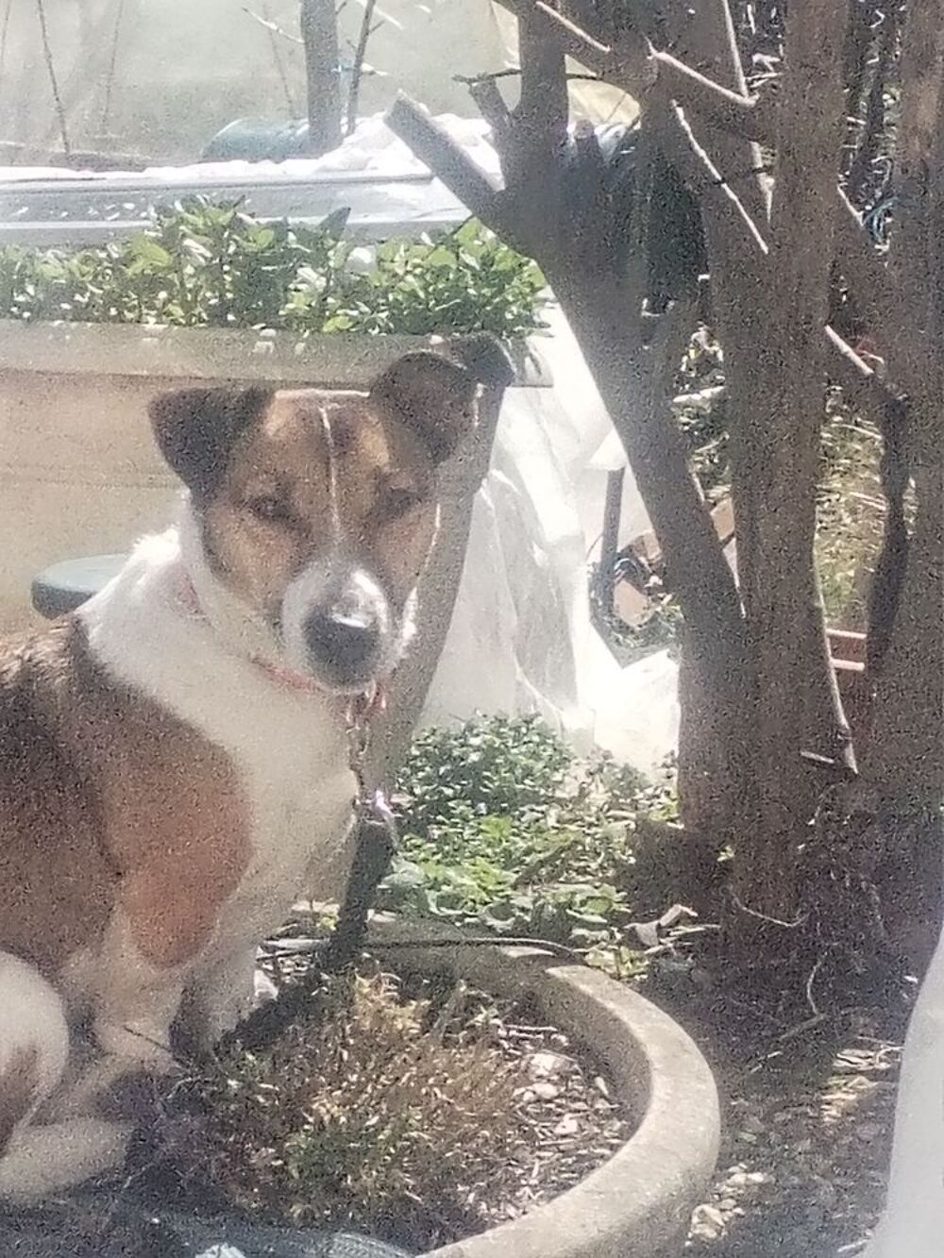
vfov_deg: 8.6
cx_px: 472
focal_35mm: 230
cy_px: 629
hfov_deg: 6.5
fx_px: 8362
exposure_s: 1/958
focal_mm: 4.75
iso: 120
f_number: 1.8
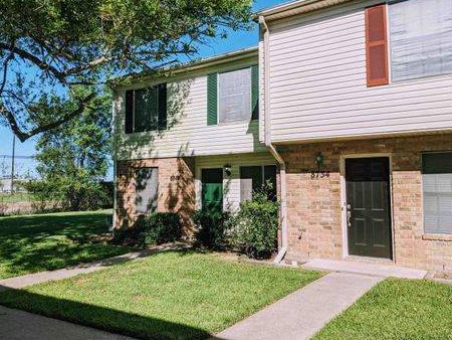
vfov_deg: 46.8
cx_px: 211
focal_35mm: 30
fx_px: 392
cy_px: 153
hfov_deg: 59.9
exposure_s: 1/11765
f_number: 1.8
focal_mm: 4.44
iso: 106
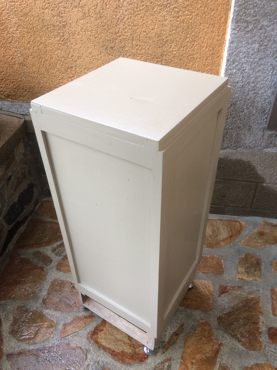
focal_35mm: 29
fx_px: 309
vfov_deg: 61.7
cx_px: 138
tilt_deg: -41.3
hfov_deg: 48.2
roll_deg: +1.0
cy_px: 185
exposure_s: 1/33
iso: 64
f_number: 2.2
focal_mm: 4.15
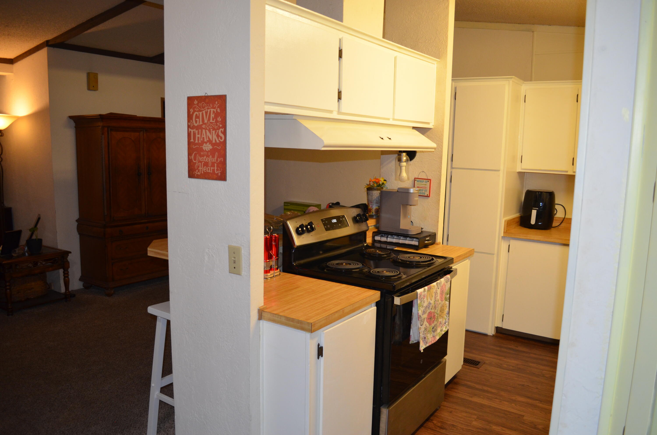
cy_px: 218
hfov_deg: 67.5
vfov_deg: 47.7
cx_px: 328
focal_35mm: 27
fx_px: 492
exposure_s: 1/60
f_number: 3.5
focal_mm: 18
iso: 720
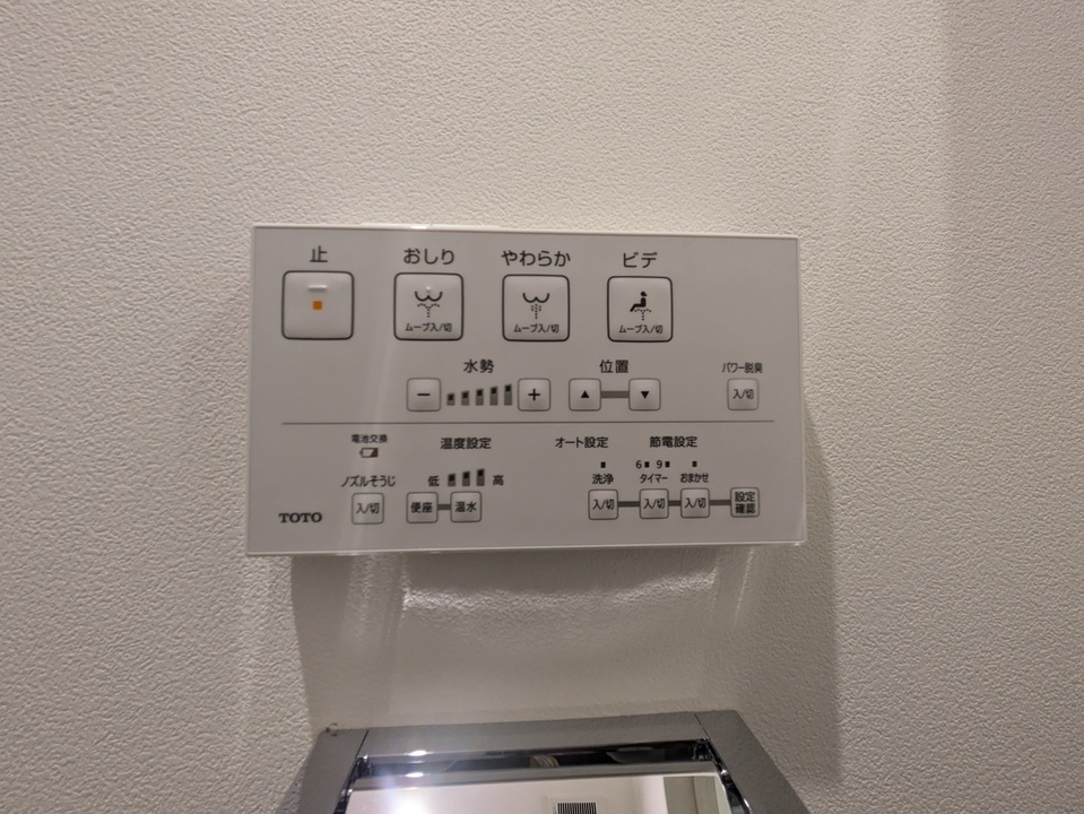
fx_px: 439
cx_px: 542
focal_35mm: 14
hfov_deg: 102.0
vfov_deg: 85.7
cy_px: 407
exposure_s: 1/30
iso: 216
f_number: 2.2
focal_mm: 1.83
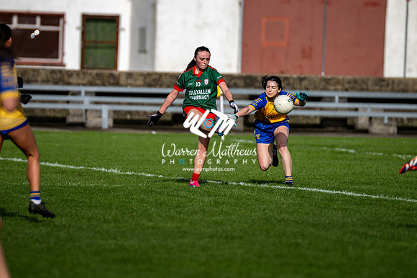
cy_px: 139
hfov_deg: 4.6
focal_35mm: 450
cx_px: 208
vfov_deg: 3.1
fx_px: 5209
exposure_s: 1/5000
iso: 180
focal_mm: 300
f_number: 2.8
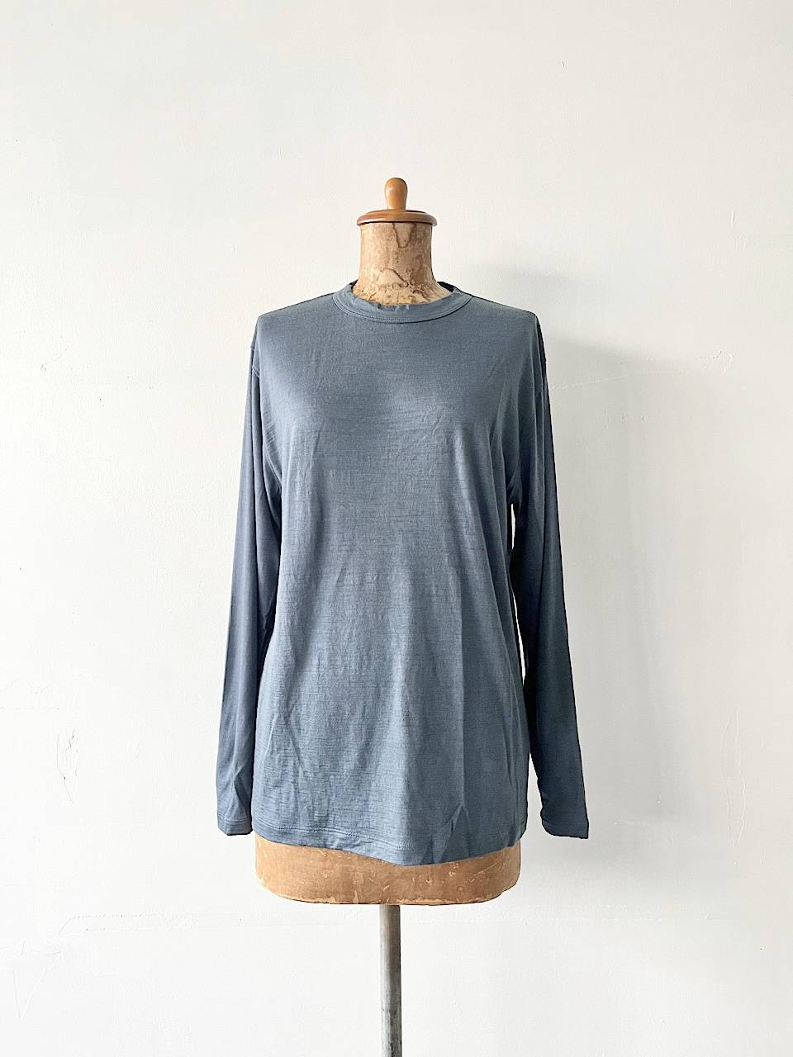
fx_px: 794
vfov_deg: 67.3
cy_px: 528
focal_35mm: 26
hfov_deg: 53.1
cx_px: 396
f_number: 1.6
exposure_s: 1/66
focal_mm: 5.1
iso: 125
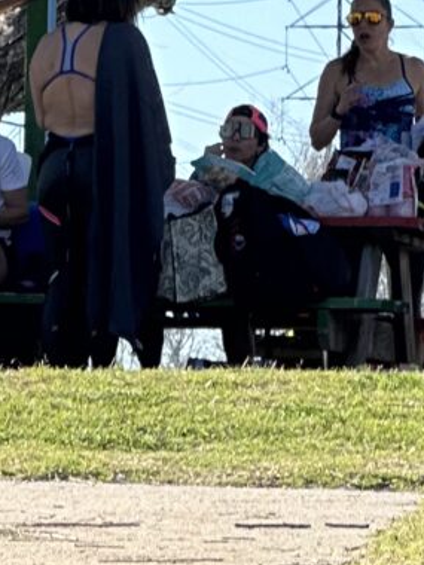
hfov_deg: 3.8
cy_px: 284
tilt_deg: +2.9
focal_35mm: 389
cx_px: -146
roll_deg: -2.2
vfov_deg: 5.1
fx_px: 6353
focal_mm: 9
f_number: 2.8
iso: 32
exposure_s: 1/453
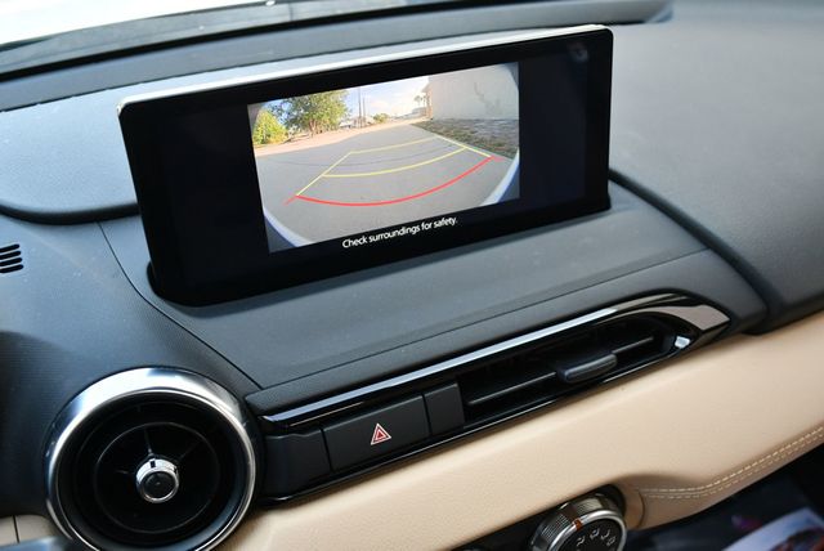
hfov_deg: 53.1
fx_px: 825
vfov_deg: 36.9
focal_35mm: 36
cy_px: 276
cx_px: 412
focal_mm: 18
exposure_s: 1/250
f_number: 3.5
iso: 720
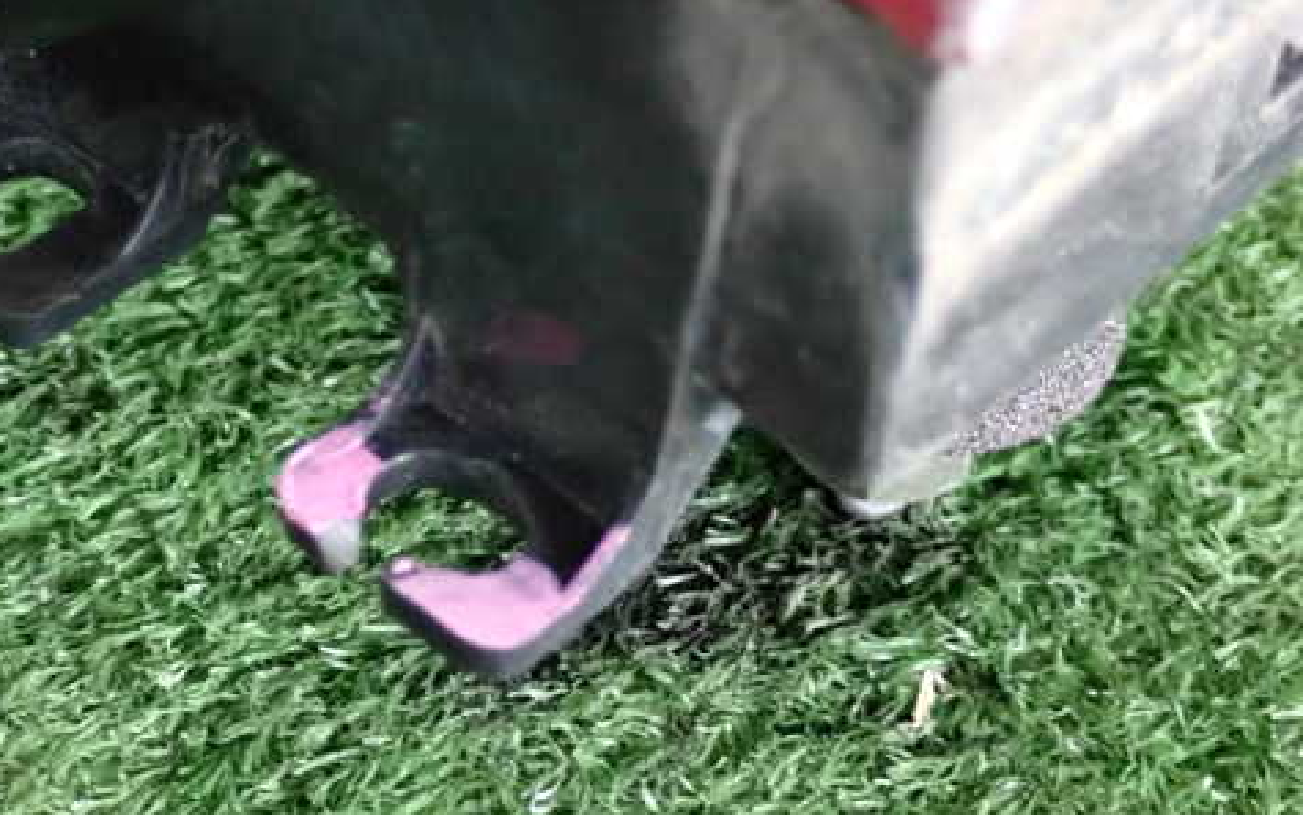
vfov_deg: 13.8
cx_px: 502
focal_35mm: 95
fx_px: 3374
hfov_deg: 21.8
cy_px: 499
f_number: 3.9
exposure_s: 1/50
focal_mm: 12.73
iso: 3200
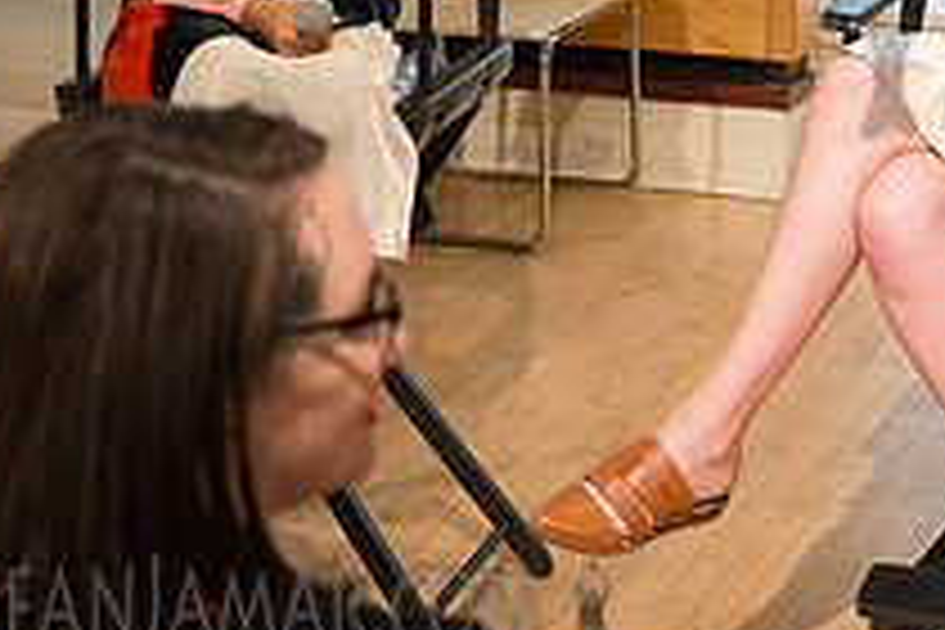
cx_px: 306
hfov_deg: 19.4
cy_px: -160
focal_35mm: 105
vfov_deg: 12.7
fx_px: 2756
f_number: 4
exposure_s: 1/320
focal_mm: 38
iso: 2500
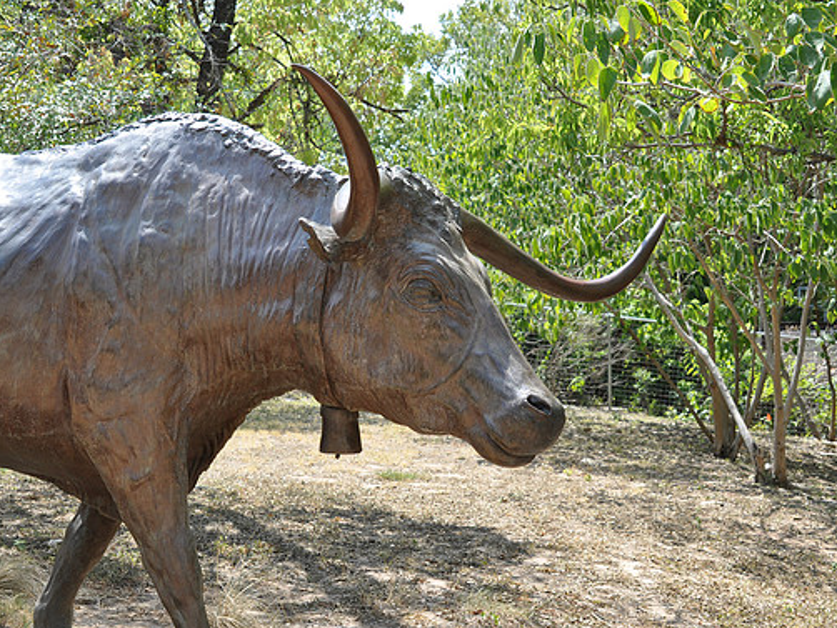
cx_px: 385
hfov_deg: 37.1
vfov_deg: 28.3
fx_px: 1247
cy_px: 317
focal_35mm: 52
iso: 250
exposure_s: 1/125
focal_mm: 31
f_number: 5.6
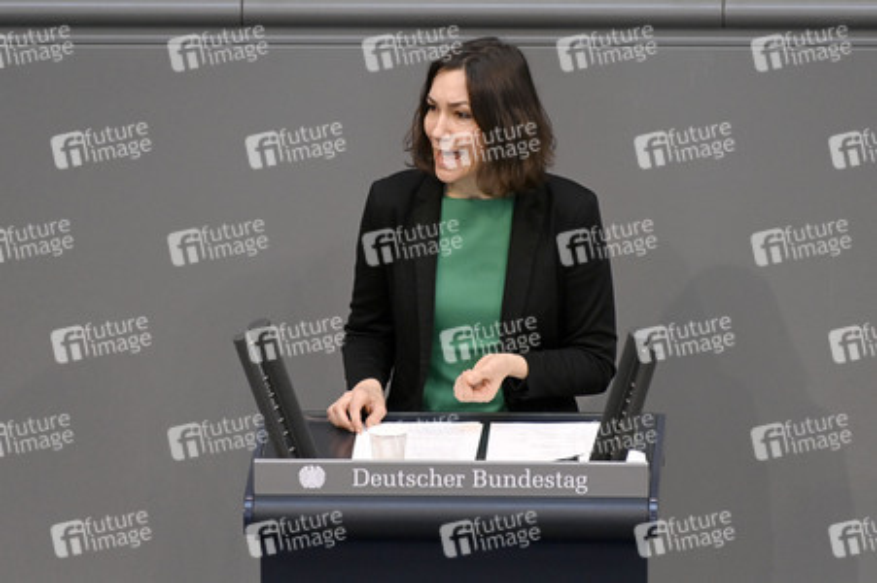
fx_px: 12171
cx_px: 438
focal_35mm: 500
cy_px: 292
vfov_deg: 2.7
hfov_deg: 4.1
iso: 5000
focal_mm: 500
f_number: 5.6
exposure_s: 1/250
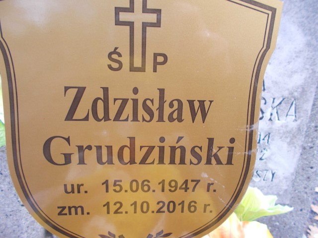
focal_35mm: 26
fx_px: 239
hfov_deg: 67.3
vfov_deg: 53.1
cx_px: 159
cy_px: 119
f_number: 3.2
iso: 80
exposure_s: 1/80
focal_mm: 4.6
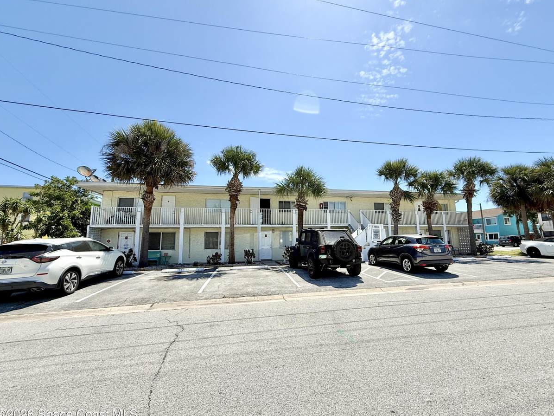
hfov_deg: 98.1
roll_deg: +1.6
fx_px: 240
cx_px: 293
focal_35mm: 15
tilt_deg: +7.2
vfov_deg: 81.7
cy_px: 212
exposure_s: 1/1961
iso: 50
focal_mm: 2.22
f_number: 2.2
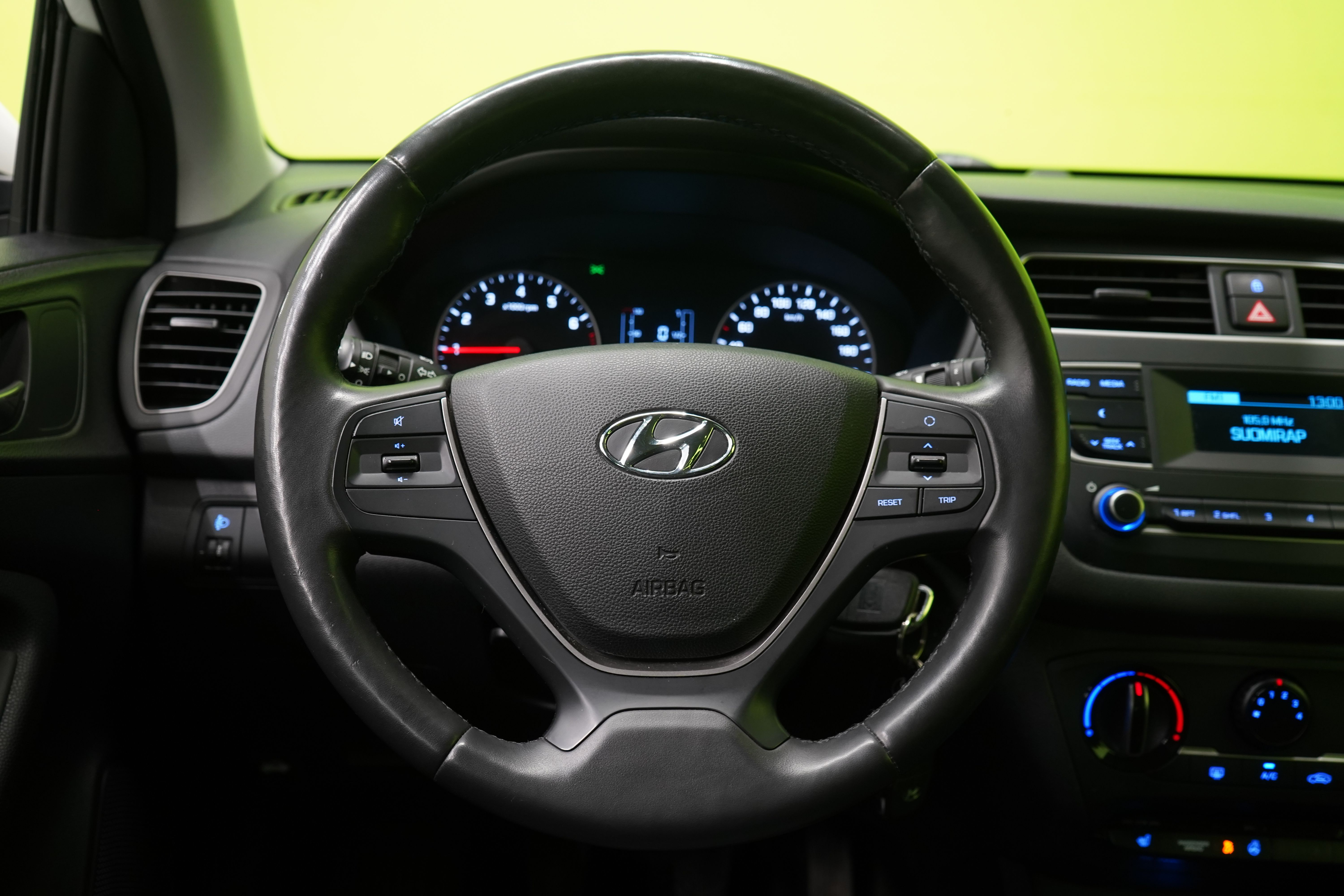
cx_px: 672
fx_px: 1269
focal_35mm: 34
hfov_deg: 55.8
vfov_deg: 38.9
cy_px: 448
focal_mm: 34
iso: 1250
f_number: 5.6
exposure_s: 1/25
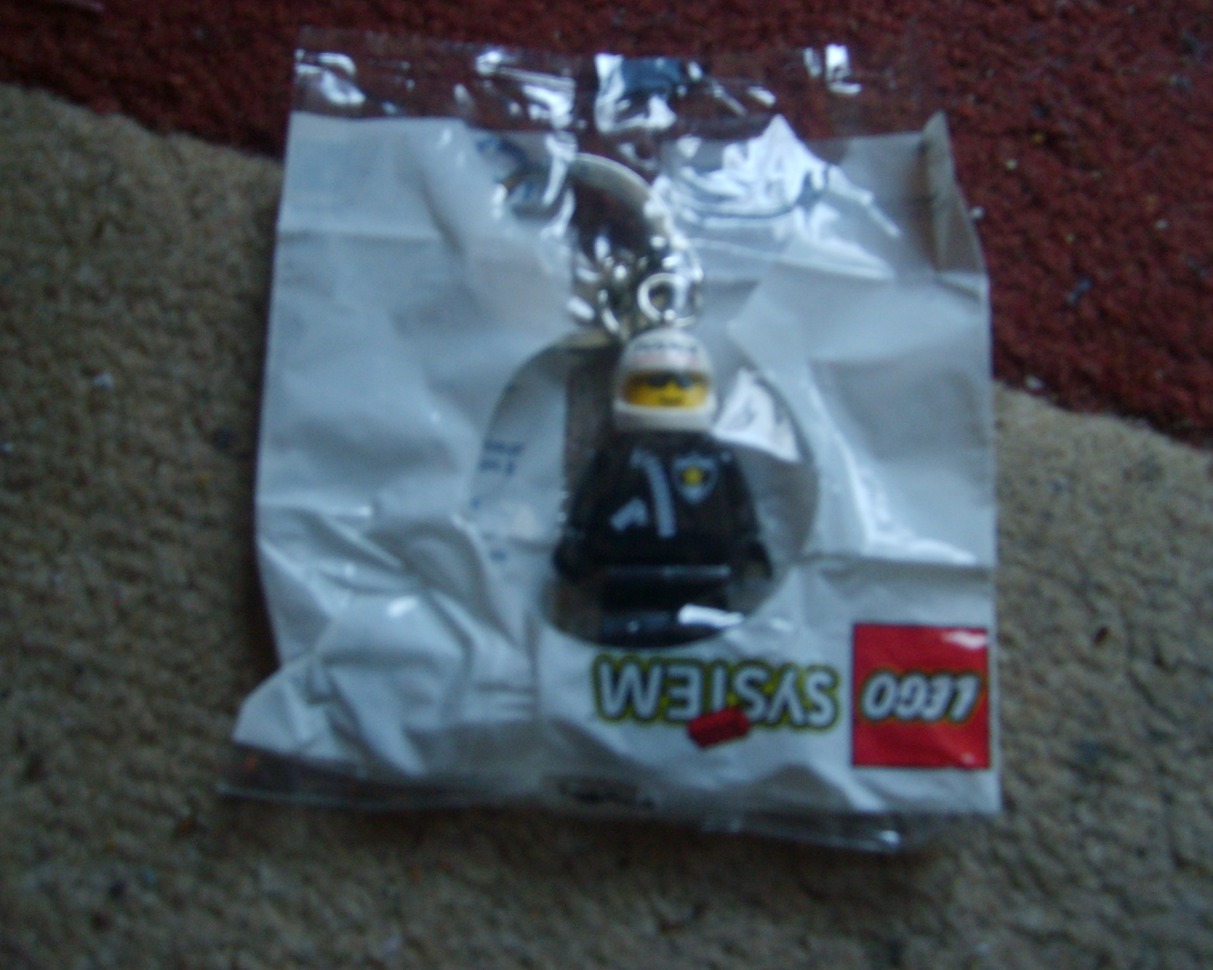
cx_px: 601
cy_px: 486
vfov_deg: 40.1
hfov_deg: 49.1
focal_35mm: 37
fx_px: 1328
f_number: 2.8
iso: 139
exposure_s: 1/15
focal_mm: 5.8
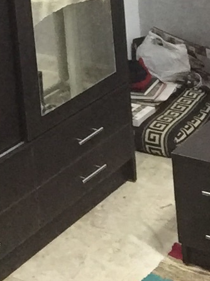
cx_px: 92
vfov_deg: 20.7
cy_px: -49
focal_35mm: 89
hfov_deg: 16.6
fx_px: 721
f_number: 2.2
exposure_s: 1/20
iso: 320
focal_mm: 2.65
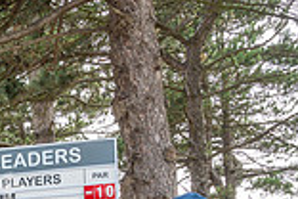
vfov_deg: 12.3
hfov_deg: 18.3
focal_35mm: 104
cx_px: -90
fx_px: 861
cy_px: 323
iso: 100
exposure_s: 1/50
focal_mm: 28
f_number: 10
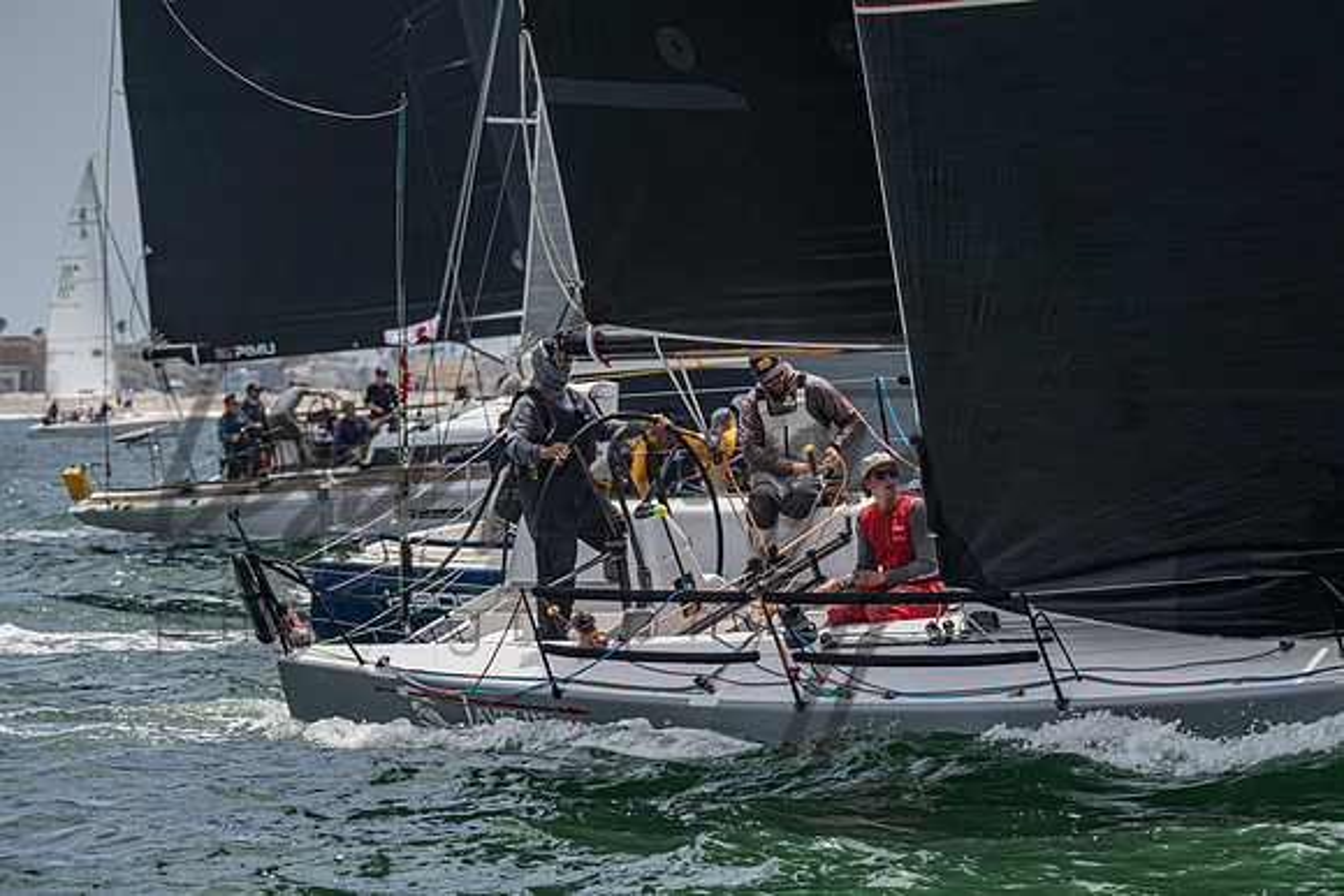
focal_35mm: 275
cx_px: 785
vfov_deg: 5.0
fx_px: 10252
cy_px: 465
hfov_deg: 7.5
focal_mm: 200
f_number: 8
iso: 400
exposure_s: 1/2000
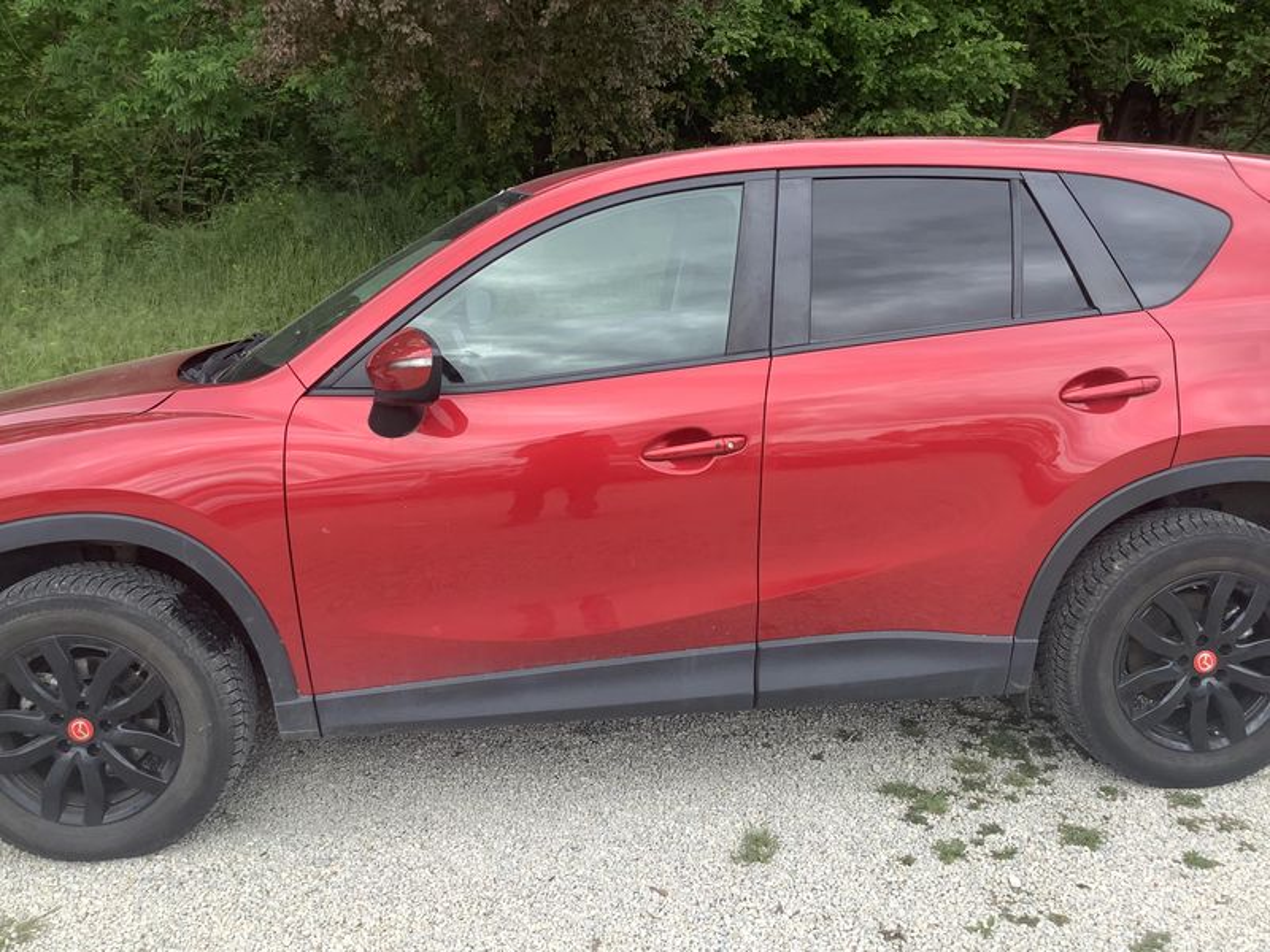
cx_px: 635
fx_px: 1137
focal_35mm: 31
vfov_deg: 45.4
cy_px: 476
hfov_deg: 58.4
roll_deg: -0.3
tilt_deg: -13.2
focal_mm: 3.3
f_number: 2.4
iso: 25
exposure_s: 1/285
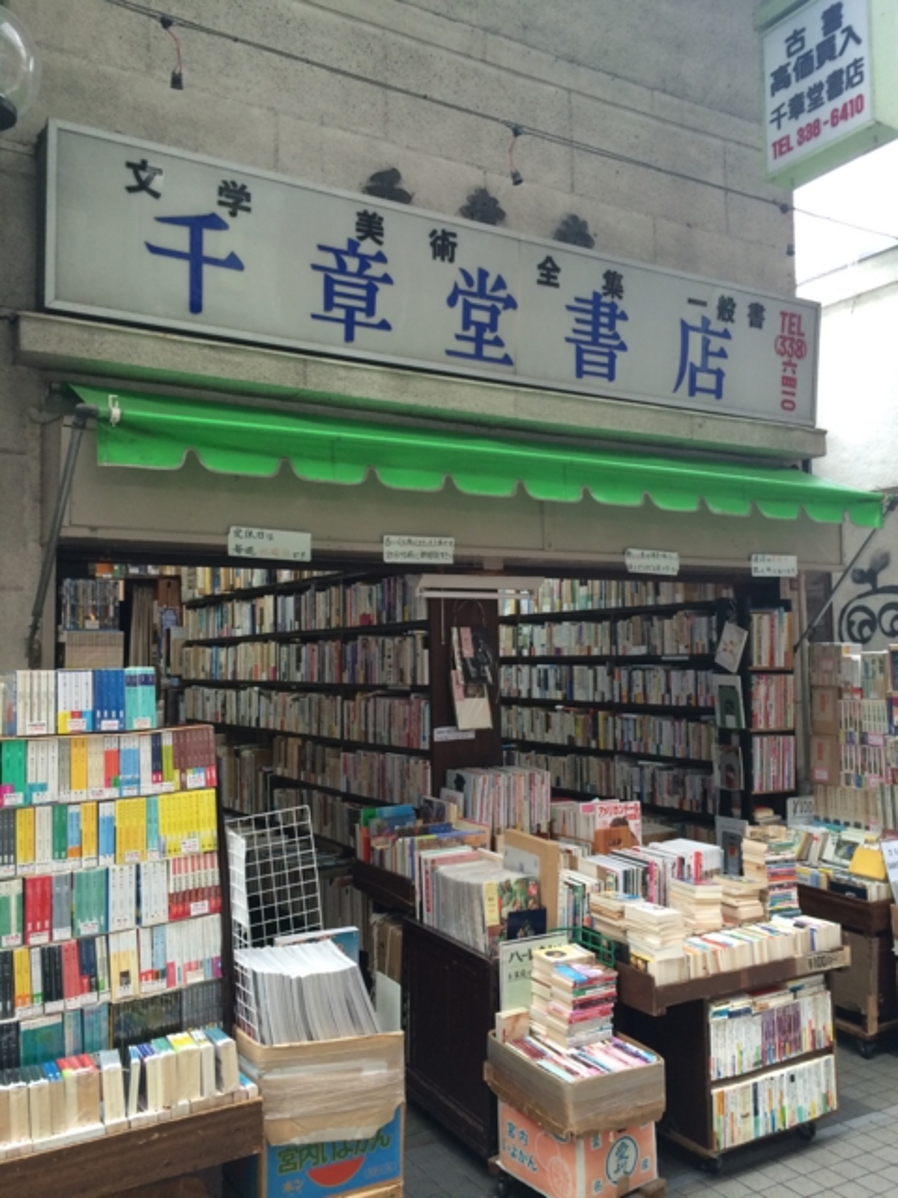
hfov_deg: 48.2
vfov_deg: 61.7
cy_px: 599
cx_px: 449
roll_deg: +1.3
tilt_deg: +4.1
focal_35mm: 29
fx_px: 1003
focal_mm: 4.15
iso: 50
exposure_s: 1/30
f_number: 2.2
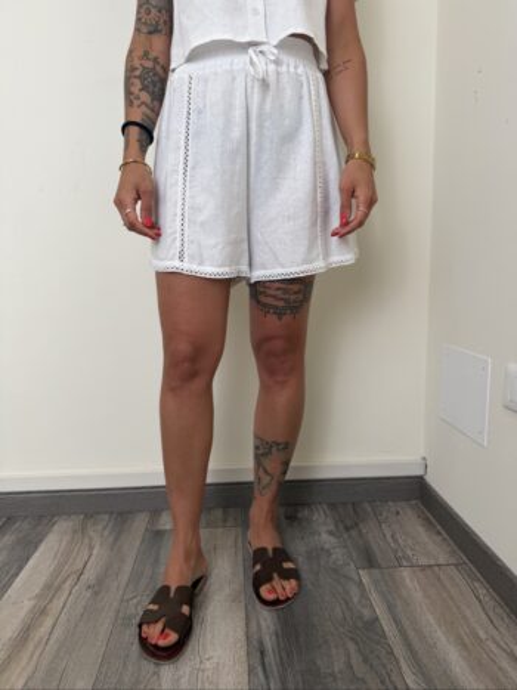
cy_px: 345
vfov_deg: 71.6
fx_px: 478
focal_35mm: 24
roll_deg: +1.1
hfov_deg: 56.8
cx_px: 258
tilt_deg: -7.4
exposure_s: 1/478
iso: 80
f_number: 1.78
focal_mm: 6.76
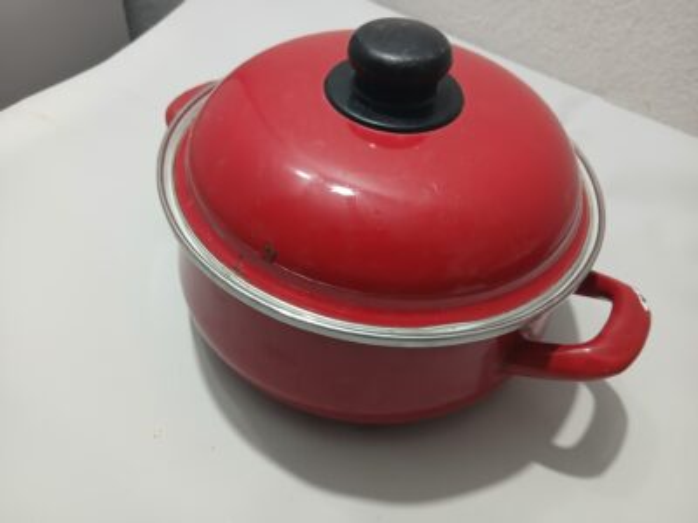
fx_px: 524
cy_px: 262
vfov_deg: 53.1
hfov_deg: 67.3
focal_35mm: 26
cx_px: 349
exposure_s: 1/25
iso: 250
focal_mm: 3.98
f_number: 1.8
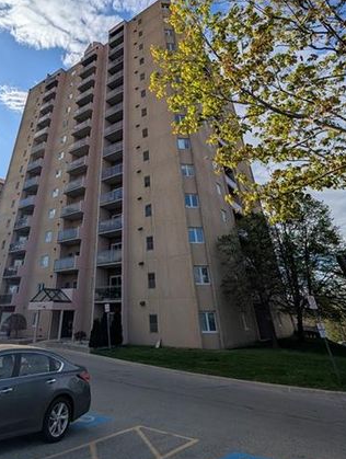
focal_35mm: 19
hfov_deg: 67.6
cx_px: 126
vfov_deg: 80.1
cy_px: 134
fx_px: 252
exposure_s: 1/5848
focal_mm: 2.02
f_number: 1.7
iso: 60
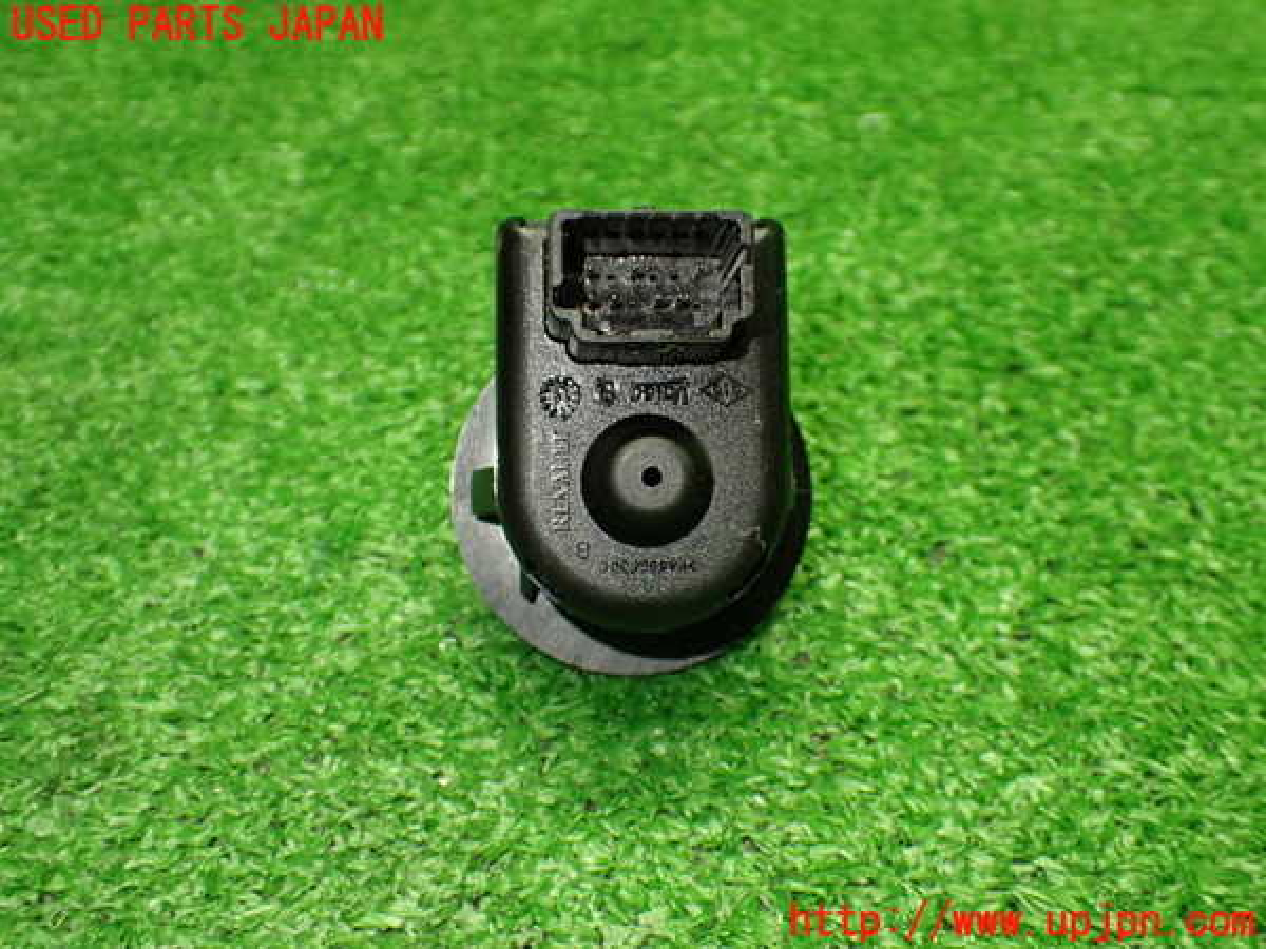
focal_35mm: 38
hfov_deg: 49.0
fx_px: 1390
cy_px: 474
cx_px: 633
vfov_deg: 37.7
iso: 800
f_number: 2.7
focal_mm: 6.83
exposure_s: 1/125
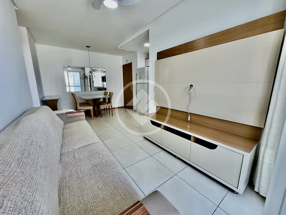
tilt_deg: -11.3
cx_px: 143
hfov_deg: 102.1
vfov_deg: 85.7
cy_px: 108
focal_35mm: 14
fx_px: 116
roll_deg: +0.7
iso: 160
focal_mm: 2.22
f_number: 2.2
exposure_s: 1/99
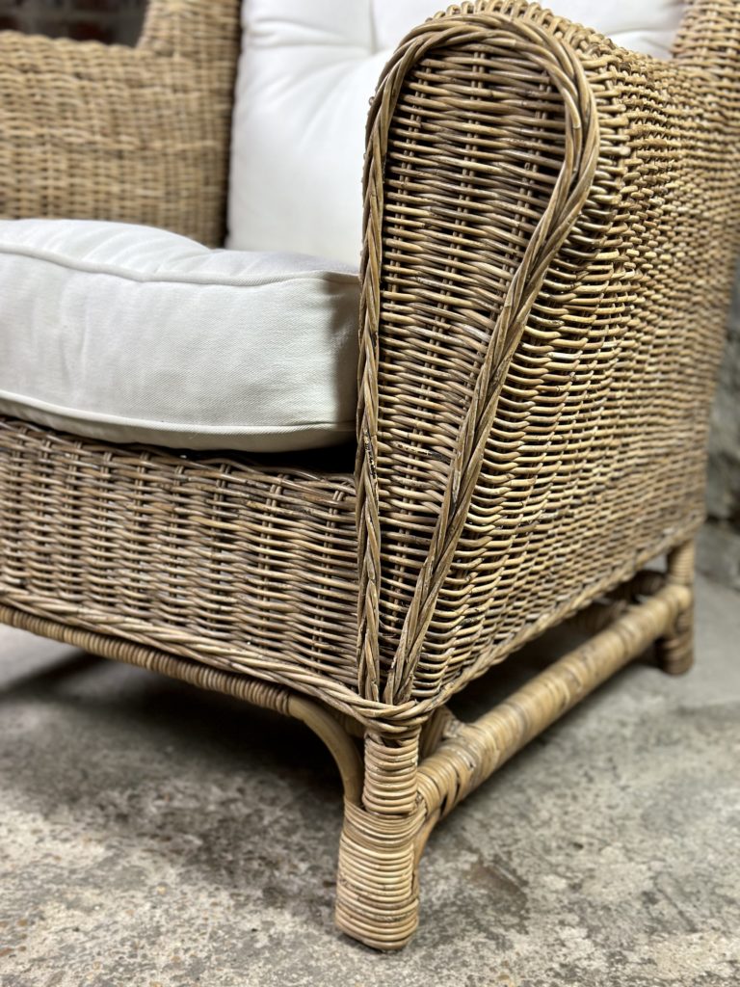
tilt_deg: -16.0
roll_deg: -2.8
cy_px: 494
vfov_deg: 39.7
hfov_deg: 30.3
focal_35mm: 48
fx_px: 1368
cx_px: 370
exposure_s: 1/50
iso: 100
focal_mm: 6.86
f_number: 1.78
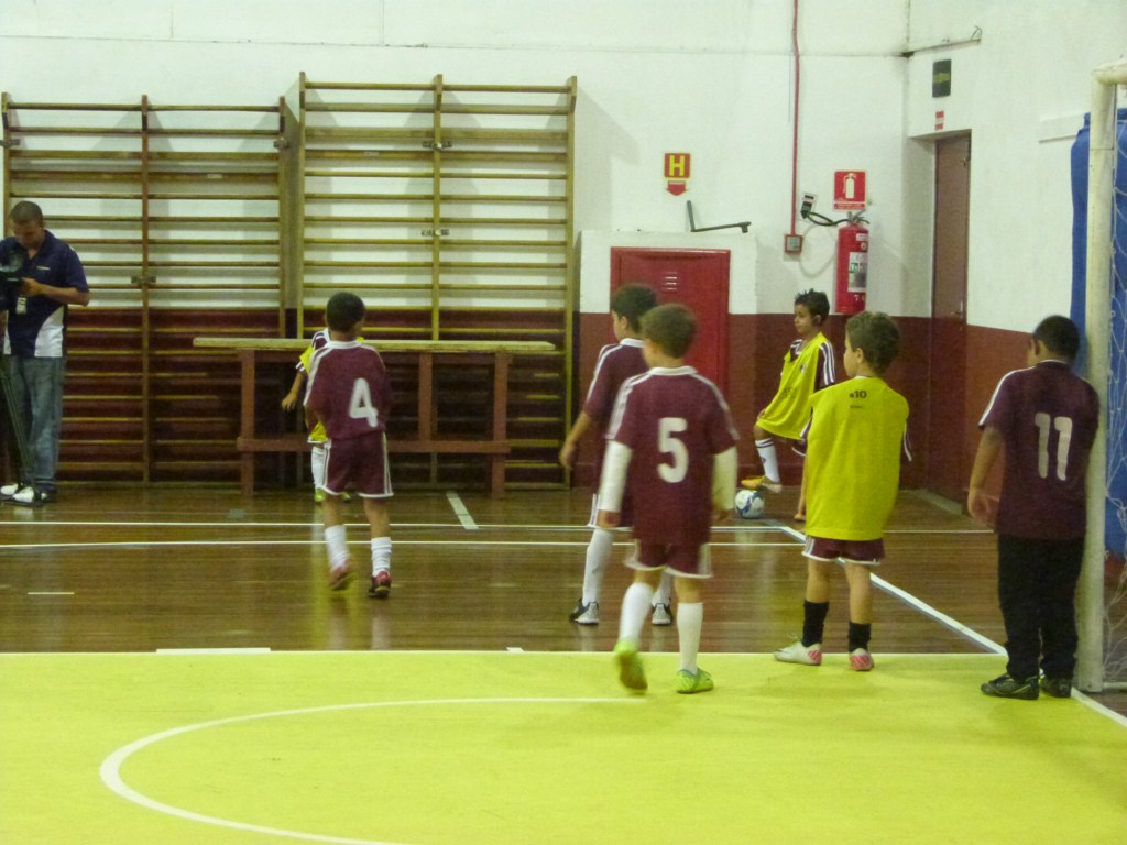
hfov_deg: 20.2
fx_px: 3158
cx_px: 564
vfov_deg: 15.2
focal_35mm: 97
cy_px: 422
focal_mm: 17.5
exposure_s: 1/15
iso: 1250
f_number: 3.4
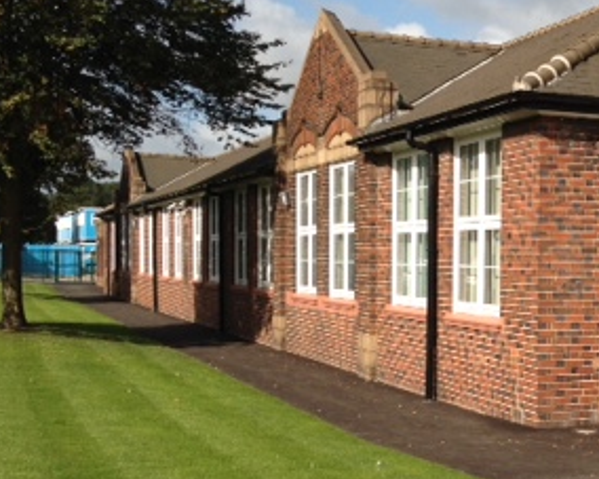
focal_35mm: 77
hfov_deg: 23.6
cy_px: 319
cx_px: 614
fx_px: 1365
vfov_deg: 19.8
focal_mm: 4.28
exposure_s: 1/1623
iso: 64
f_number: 2.4
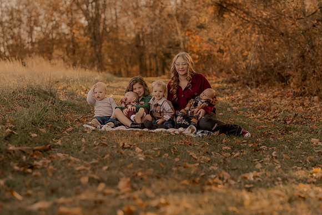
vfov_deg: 16.1
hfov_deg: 23.9
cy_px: 108
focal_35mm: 85
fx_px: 760
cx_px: 161
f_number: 2.8
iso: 200
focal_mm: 85
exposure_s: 1/320
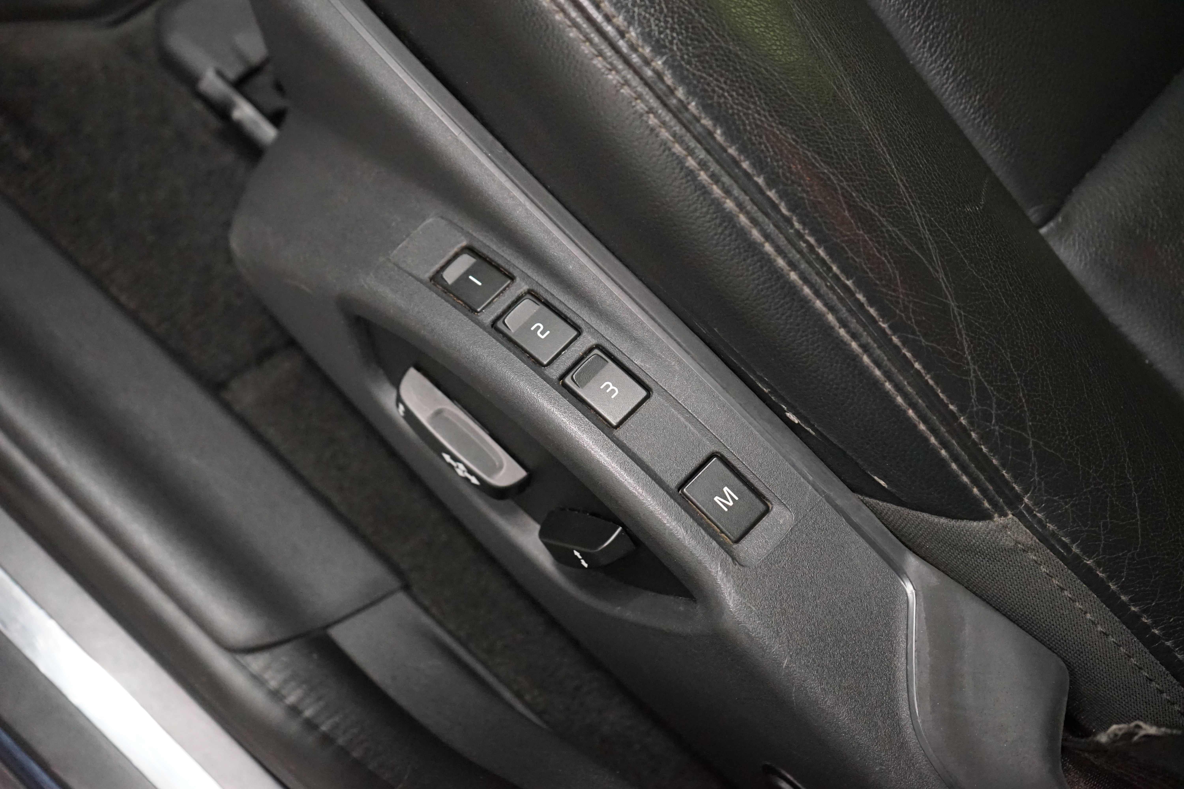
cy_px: 394
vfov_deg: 27.5
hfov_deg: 40.3
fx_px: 1611
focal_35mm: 49
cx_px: 592
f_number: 4.5
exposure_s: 1/60
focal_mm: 49
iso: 6400
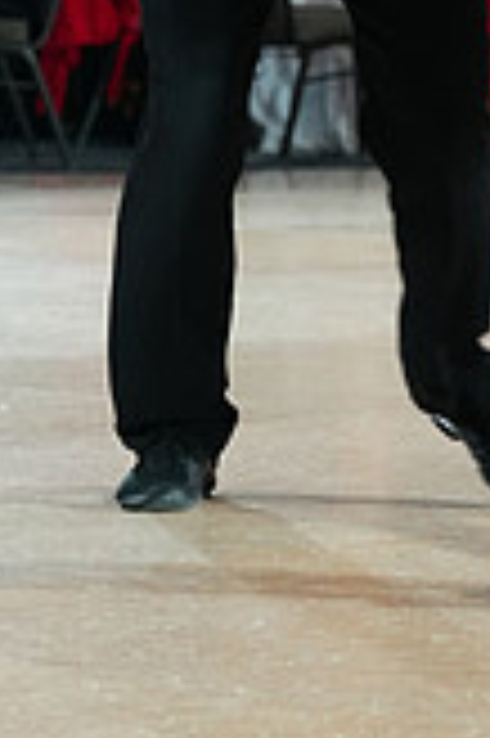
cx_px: 582
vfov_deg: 6.8
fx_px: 6076
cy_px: -410
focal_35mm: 297
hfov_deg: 4.6
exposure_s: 1/200
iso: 1600
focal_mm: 84
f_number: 5
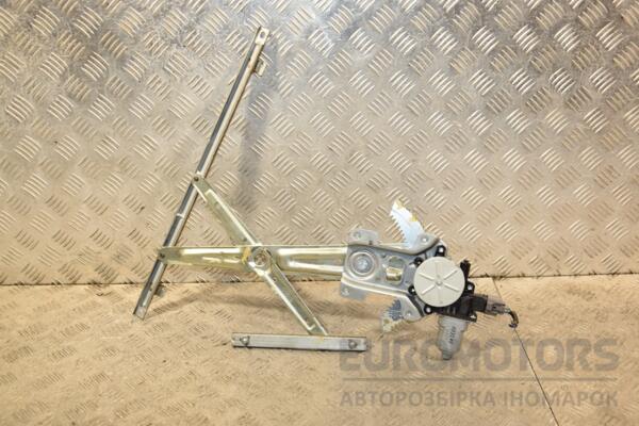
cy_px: 213
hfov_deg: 49.6
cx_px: 320
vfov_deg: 34.2
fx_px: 692
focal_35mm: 39
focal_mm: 26
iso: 800
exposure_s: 1/200
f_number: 5
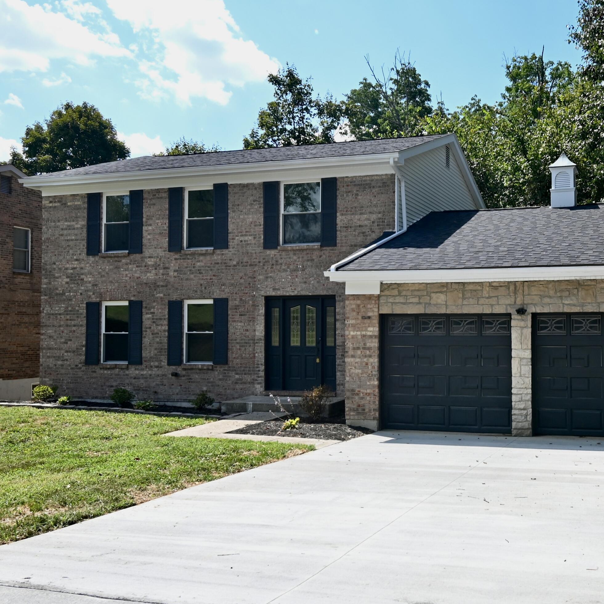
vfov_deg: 42.8
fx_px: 770
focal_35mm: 39
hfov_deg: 42.0
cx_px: 423
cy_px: 307
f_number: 9
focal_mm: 20
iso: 250
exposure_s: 1/320
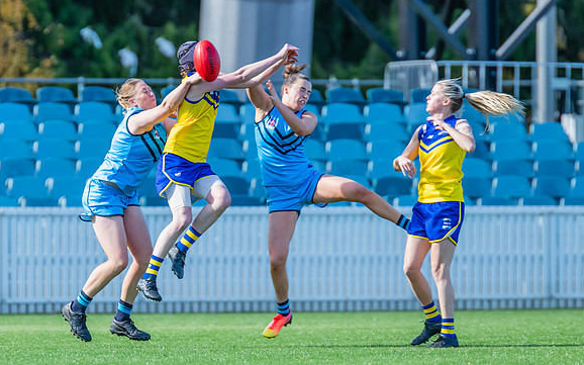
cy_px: 171
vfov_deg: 1.8
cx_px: 122
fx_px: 11728
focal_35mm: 737
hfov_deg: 2.9
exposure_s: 1/1250
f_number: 5
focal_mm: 420
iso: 800
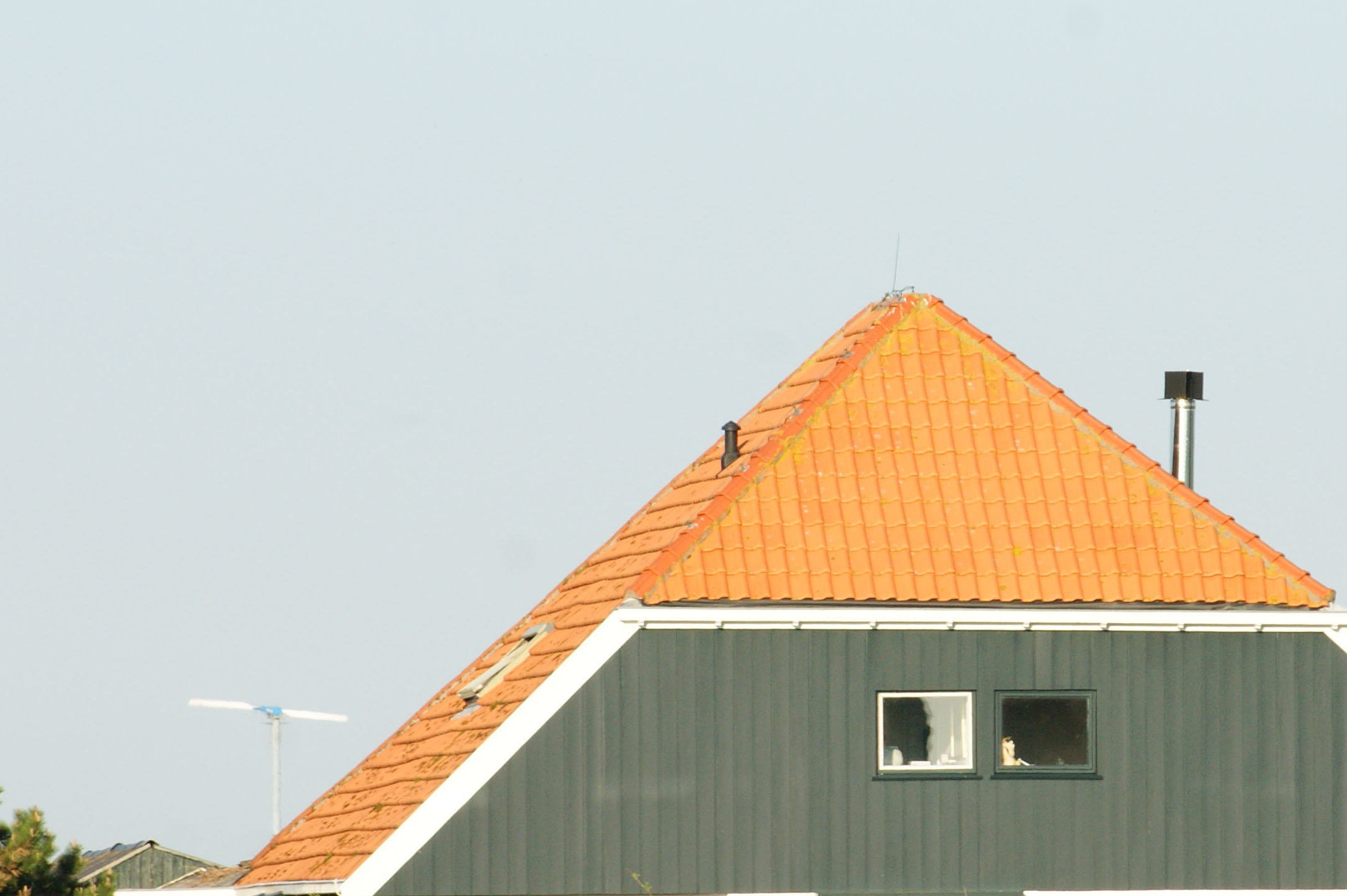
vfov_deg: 2.9
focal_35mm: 479
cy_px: 502
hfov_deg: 4.3
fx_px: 17910
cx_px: 1062
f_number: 11
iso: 100
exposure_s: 1/160
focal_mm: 150
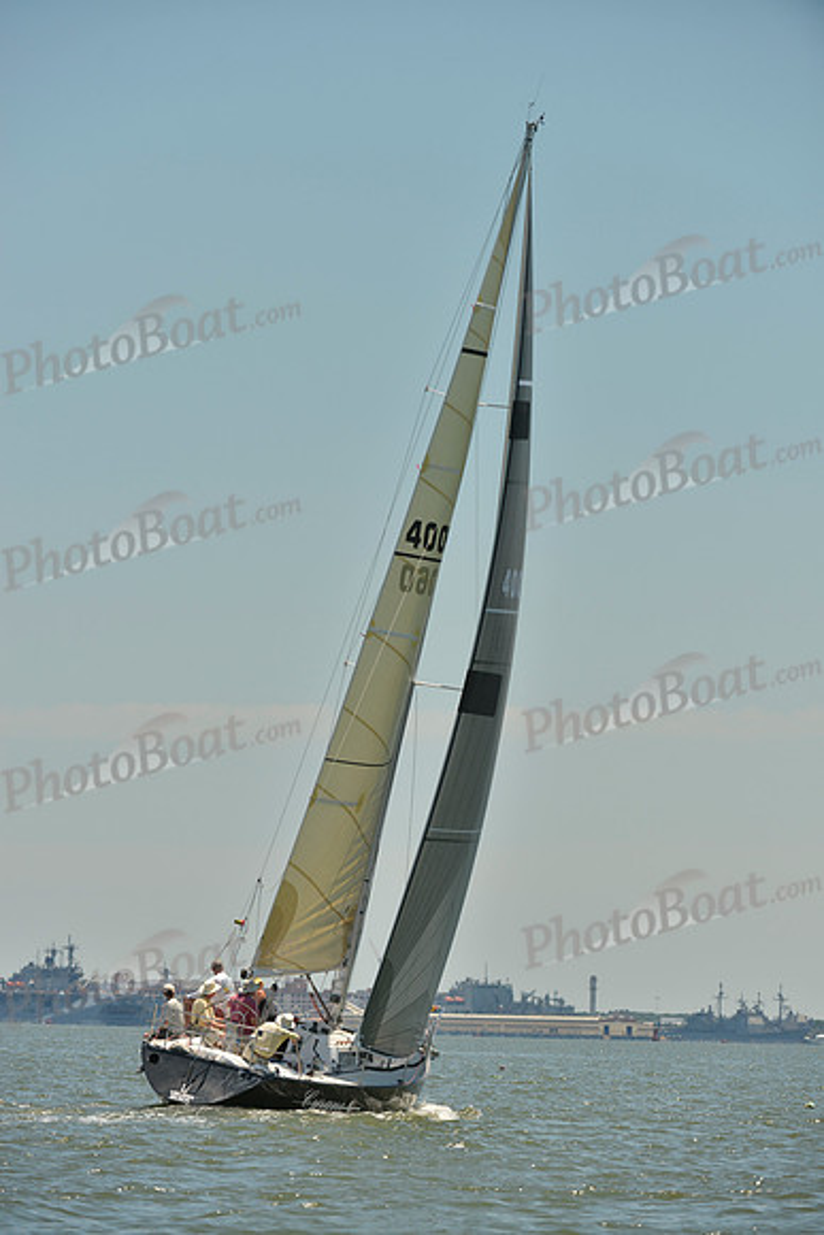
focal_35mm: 200
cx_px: 412
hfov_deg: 6.9
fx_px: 6862
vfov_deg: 10.3
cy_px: 618
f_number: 6.3
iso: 200
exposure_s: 1/1250
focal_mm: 200
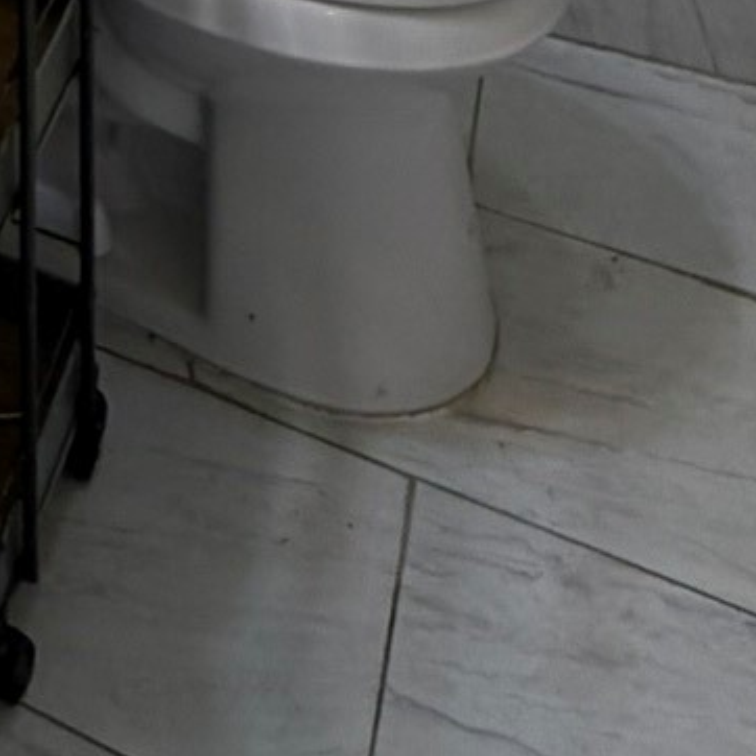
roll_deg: +2.1
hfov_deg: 21.8
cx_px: -274
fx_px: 1730
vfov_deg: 15.6
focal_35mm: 70
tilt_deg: -7.4
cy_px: -977
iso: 100
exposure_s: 1/120
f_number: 2.2
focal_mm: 2.22
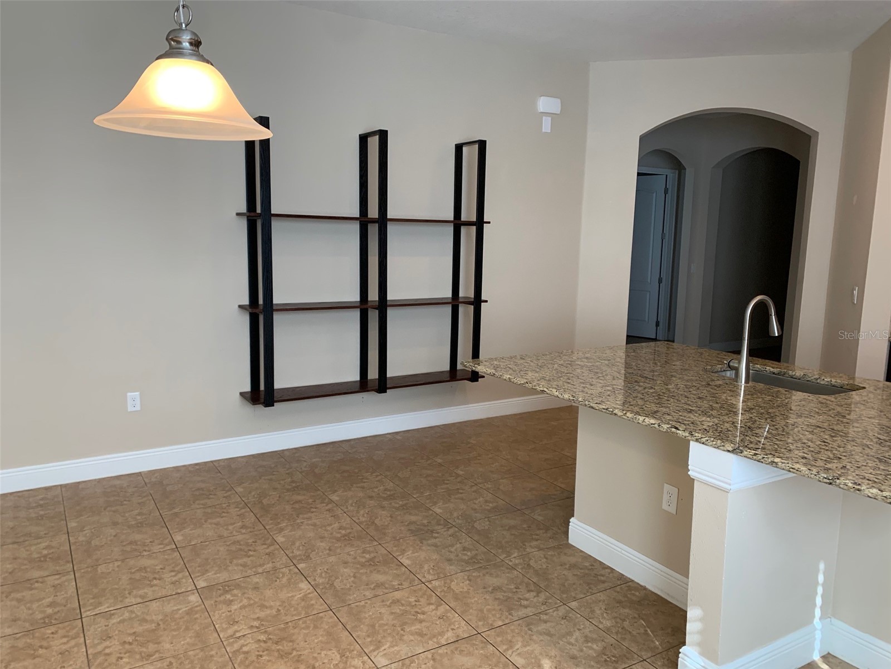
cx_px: 446
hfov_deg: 67.3
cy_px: 334
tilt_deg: -10.5
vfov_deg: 53.1
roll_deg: -1.3
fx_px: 669
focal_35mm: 26
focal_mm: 4.25
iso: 64
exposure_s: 1/120
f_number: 1.8
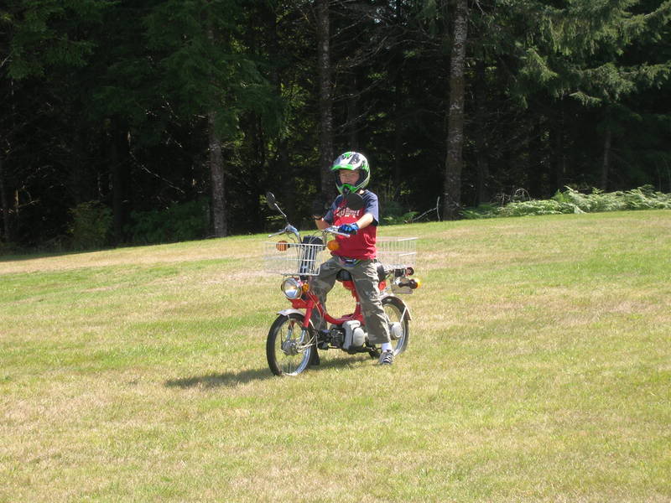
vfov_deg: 14.5
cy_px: 252
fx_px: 1977
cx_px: 336
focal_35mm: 102
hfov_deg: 19.3
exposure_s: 1/48.5
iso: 50
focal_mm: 17.1
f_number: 8.2
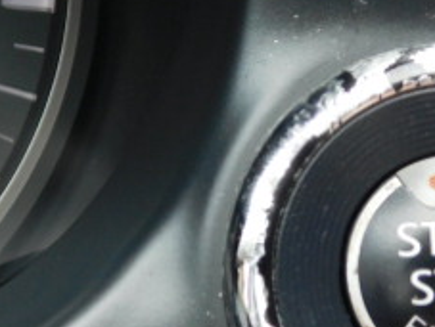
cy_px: 201
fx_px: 2089
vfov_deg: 9.0
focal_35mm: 166
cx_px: 379
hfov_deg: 11.8
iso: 125
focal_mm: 10.4
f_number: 4
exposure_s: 1/40
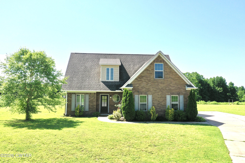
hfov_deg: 65.5
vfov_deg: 46.4
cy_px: 82
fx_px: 191
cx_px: 122
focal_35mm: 28
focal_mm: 10.26
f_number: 6.3
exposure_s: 1/500
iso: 100
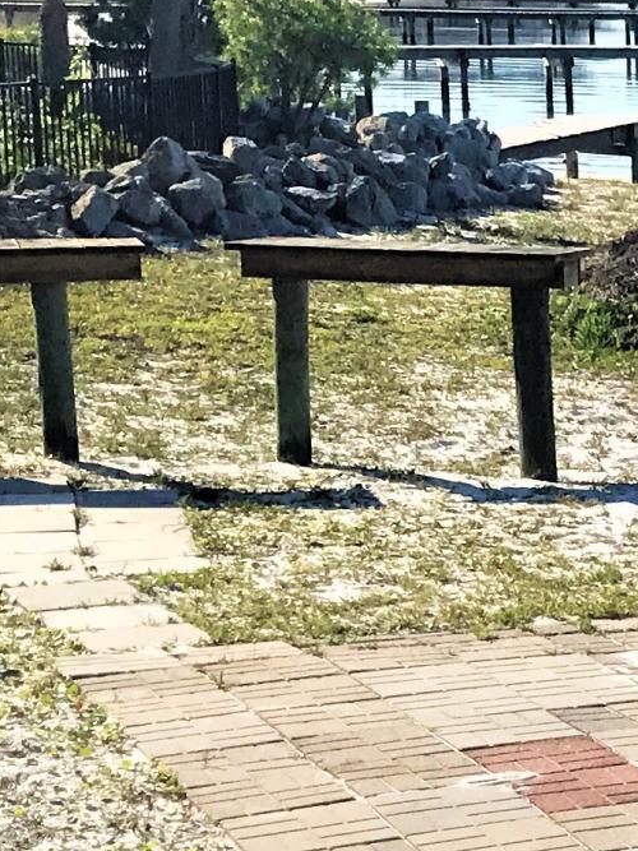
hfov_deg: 10.8
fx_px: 3097
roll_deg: -0.9
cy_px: 725
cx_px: 1235
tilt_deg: -13.1
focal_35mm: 126
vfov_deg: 15.5
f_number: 1.8
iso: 20
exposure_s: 1/4167
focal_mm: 3.99
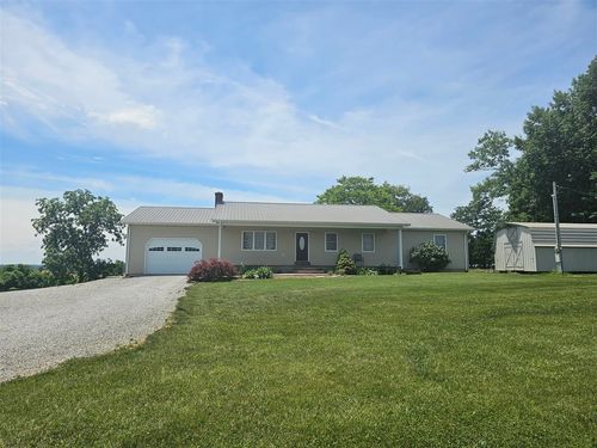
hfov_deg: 73.9
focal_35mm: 23
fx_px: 397
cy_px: 224
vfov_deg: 58.9
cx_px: 298
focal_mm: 6.3
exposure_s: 1/1461
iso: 10
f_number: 1.7
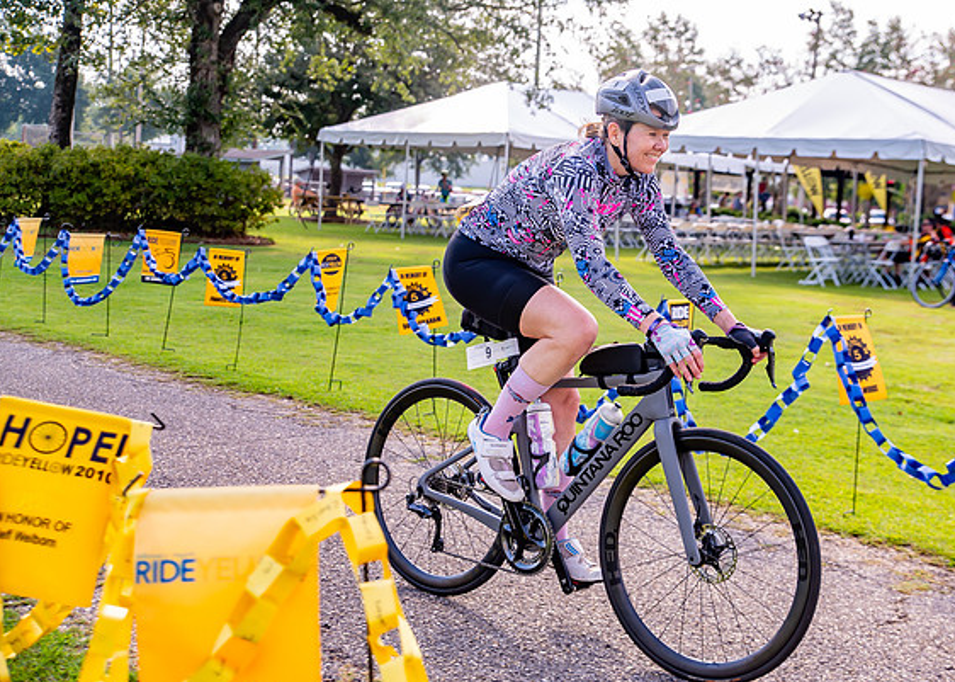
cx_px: 580
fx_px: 1301
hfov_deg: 40.1
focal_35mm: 48
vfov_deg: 29.3
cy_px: 303
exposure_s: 1/1000
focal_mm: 40
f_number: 2.8
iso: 125
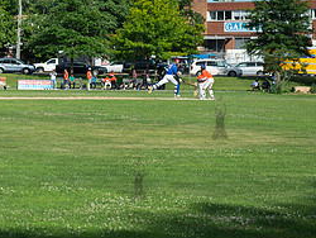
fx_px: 1425
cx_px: -25
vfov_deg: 9.5
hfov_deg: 12.4
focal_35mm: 156
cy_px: 117
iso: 200
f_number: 2.8
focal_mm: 70
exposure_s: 1/4000
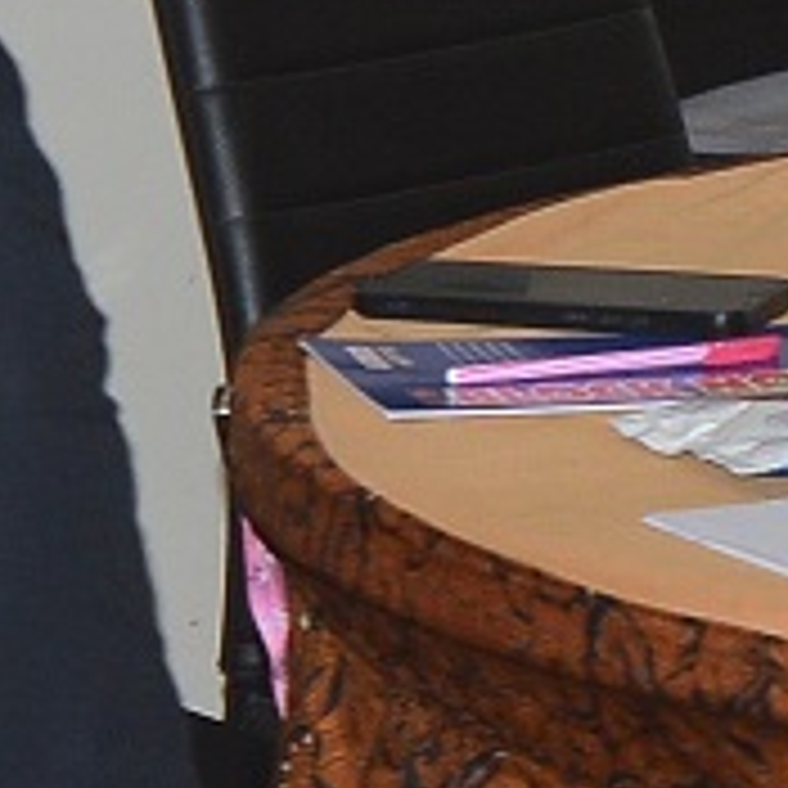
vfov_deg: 5.0
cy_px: -396
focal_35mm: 351
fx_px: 9040
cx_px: 1941
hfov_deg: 4.8
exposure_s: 1/100
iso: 800
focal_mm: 48
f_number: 5.3
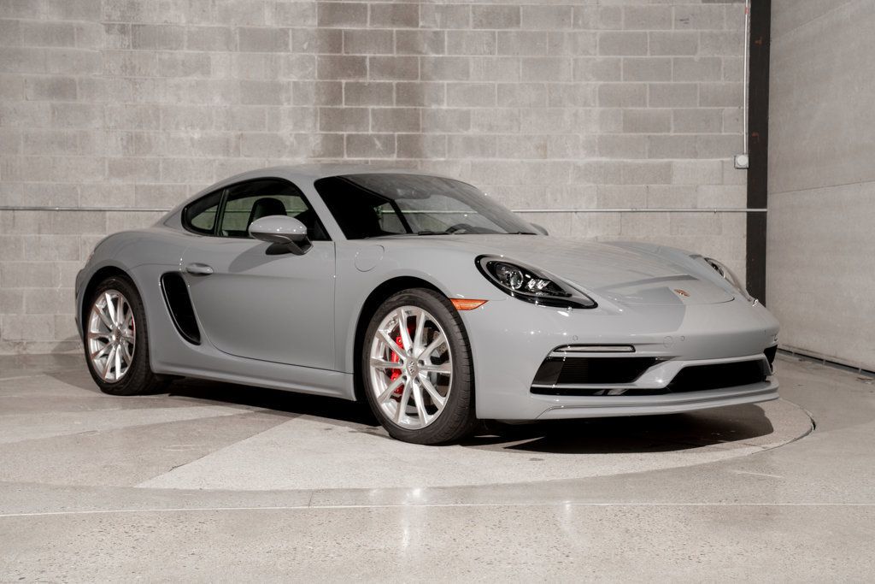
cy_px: 276
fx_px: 1255
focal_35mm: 52
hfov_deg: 38.4
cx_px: 438
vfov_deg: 26.2
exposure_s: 1/60
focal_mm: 49
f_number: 6.3
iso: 250
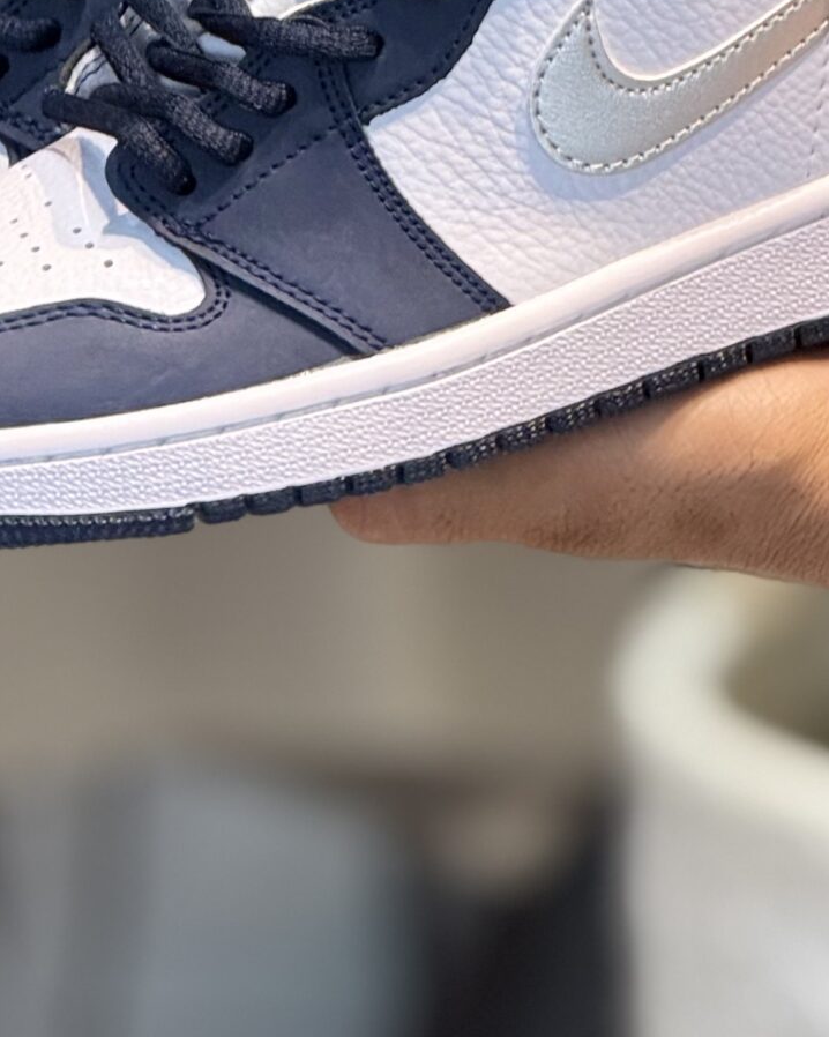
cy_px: 58
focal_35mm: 334
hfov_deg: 4.6
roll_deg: -2.5
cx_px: 535
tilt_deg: -13.3
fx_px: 10247
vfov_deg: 5.8
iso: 125
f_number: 2.8
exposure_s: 1/100
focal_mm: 15.66
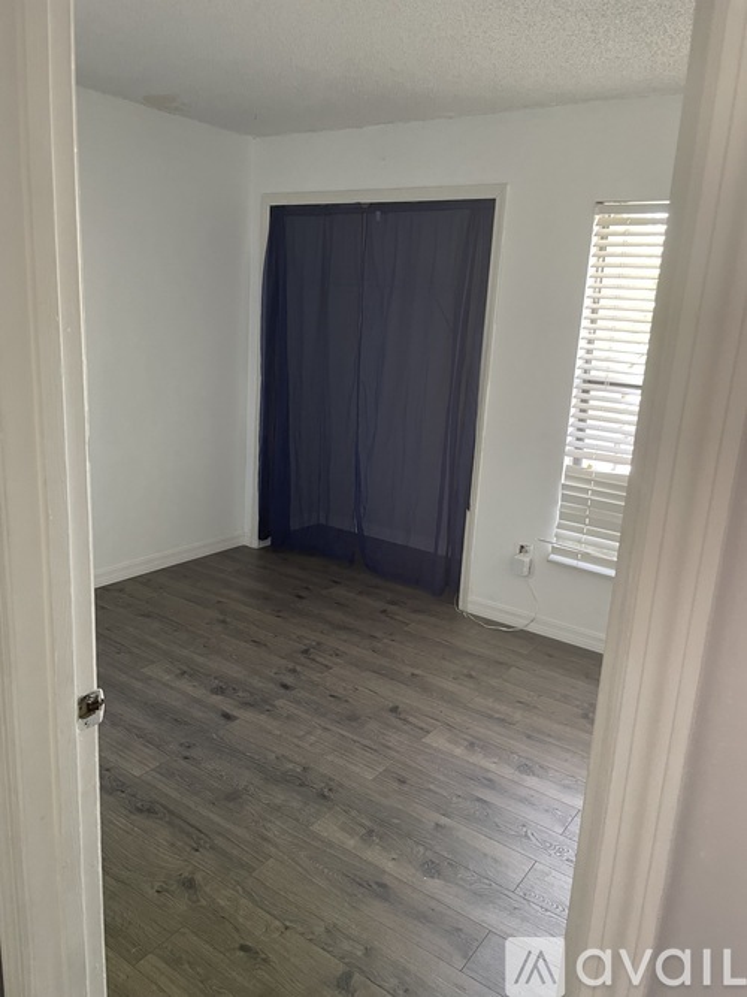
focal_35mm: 26
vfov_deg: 67.3
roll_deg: -2.9
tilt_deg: -12.5
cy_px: 498
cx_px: 374
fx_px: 748
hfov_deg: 53.0
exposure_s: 1/60
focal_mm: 4.2
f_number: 1.6
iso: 200
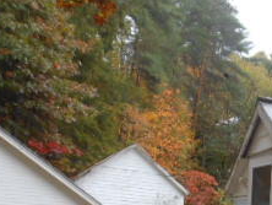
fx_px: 566
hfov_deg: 25.1
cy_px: 234
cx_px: 299
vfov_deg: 19.5
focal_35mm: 72
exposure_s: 1/60
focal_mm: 4.5
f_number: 3.2
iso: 80
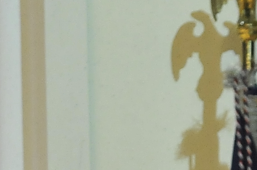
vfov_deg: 1.0
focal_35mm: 1431
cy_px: 247
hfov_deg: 1.4
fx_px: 10199
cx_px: 693
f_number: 2.8
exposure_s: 1/160
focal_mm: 135
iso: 1000
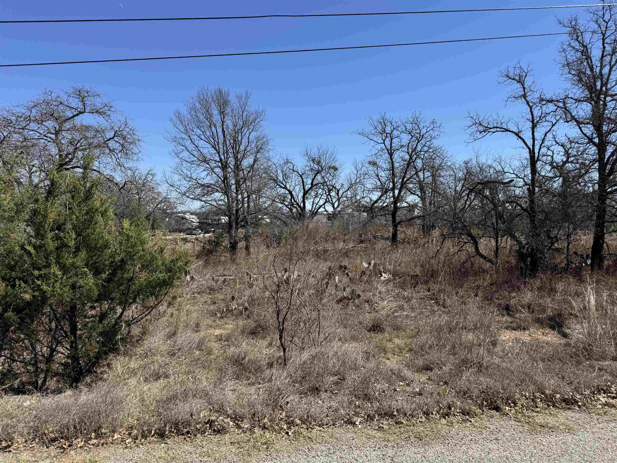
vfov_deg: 56.8
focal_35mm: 24
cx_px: 308
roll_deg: -4.7
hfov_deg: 71.6
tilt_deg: -2.4
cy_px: 232
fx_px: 428
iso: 80
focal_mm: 6.76
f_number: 1.78
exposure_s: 1/4049
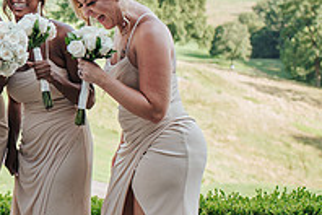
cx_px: -102
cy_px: 65
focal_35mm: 123
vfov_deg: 11.1
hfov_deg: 15.8
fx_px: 1100
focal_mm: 35
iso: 100
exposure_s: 1/250
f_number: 2.8
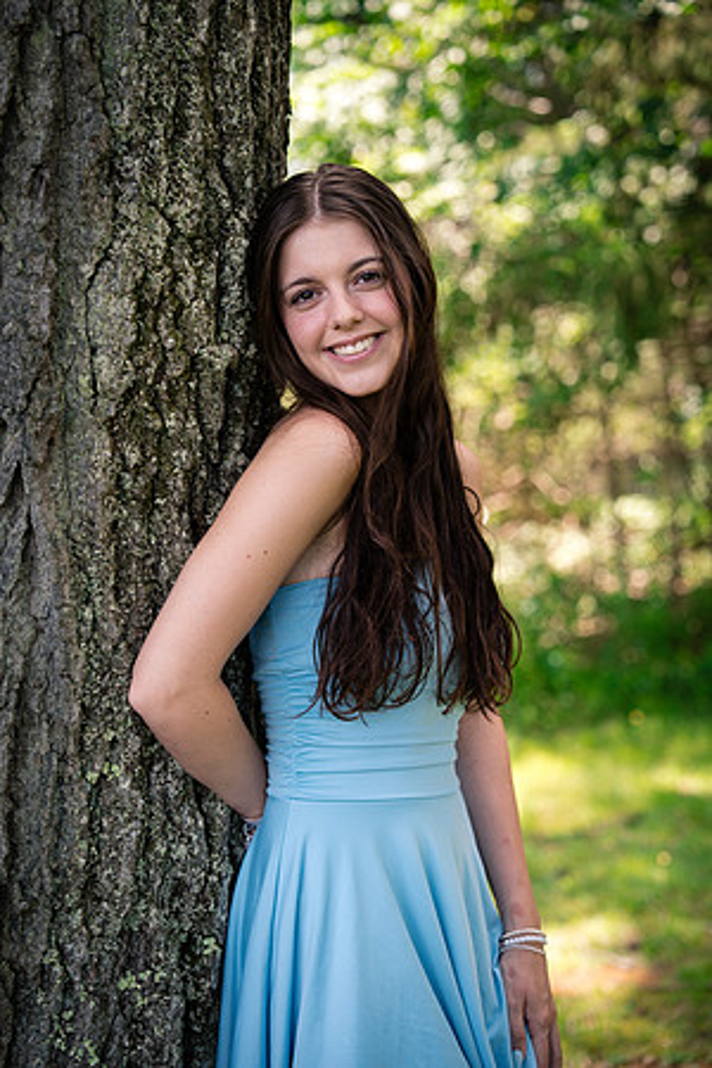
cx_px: 356
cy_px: 534
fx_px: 1869
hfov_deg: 21.6
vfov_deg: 31.9
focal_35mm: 63
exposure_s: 1/250
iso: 125
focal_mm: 63
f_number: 2.8
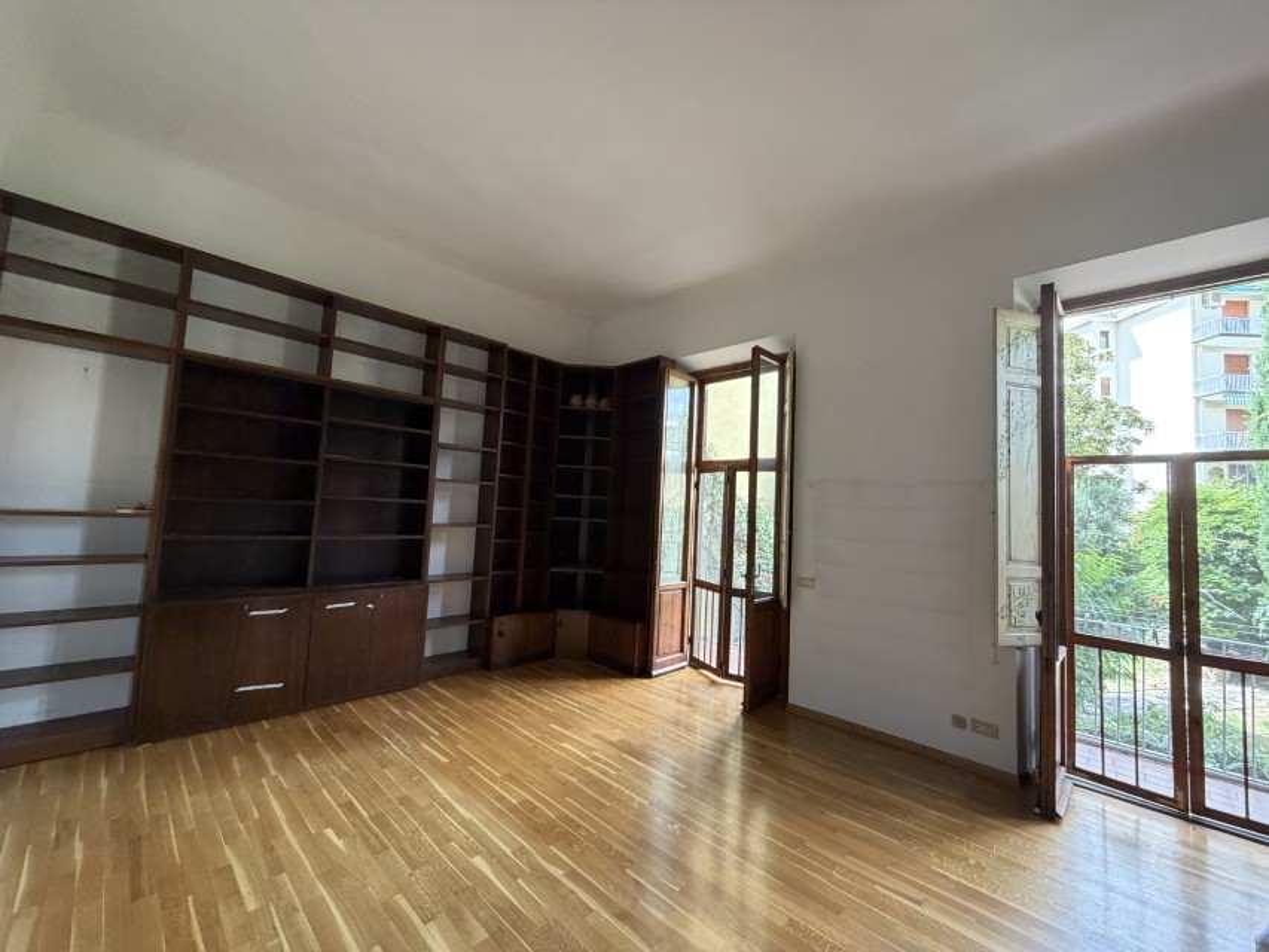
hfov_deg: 102.1
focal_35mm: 14
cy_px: 476
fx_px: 513
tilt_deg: +3.8
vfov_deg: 85.7
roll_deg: -2.9
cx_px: 634
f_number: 2.2
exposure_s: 1/101
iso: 320
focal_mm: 2.22
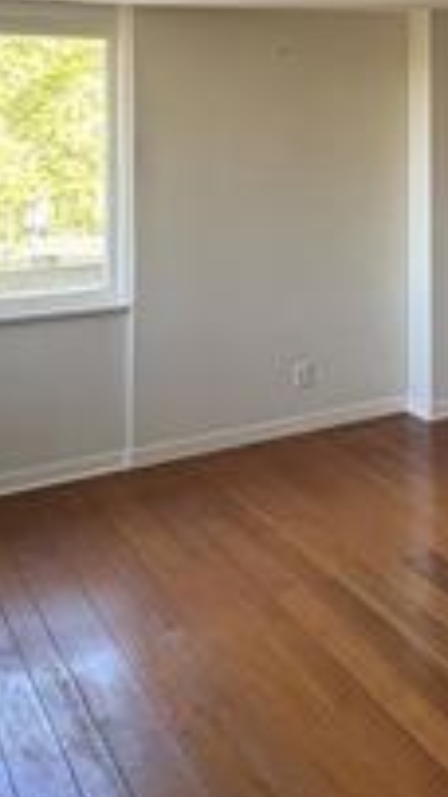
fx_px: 1015
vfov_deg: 40.7
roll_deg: -0.9
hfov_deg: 19.0
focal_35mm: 48
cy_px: 133
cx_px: 806
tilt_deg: -0.2
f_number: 2.2
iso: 250
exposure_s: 1/75
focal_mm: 2.22
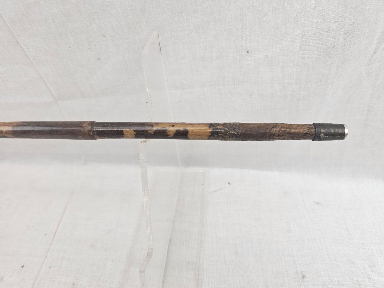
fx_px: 255
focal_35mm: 23
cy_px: 144
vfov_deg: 58.9
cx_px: 192
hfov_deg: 73.9
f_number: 1.7
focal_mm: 6.3
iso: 40
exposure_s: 1/100
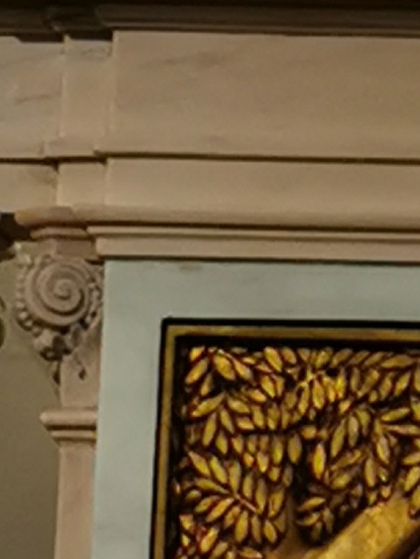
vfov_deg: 5.7
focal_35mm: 346
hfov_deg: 4.2
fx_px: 5595
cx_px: 1027
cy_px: -16
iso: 125
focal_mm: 5.56
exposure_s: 1/122
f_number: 1.6
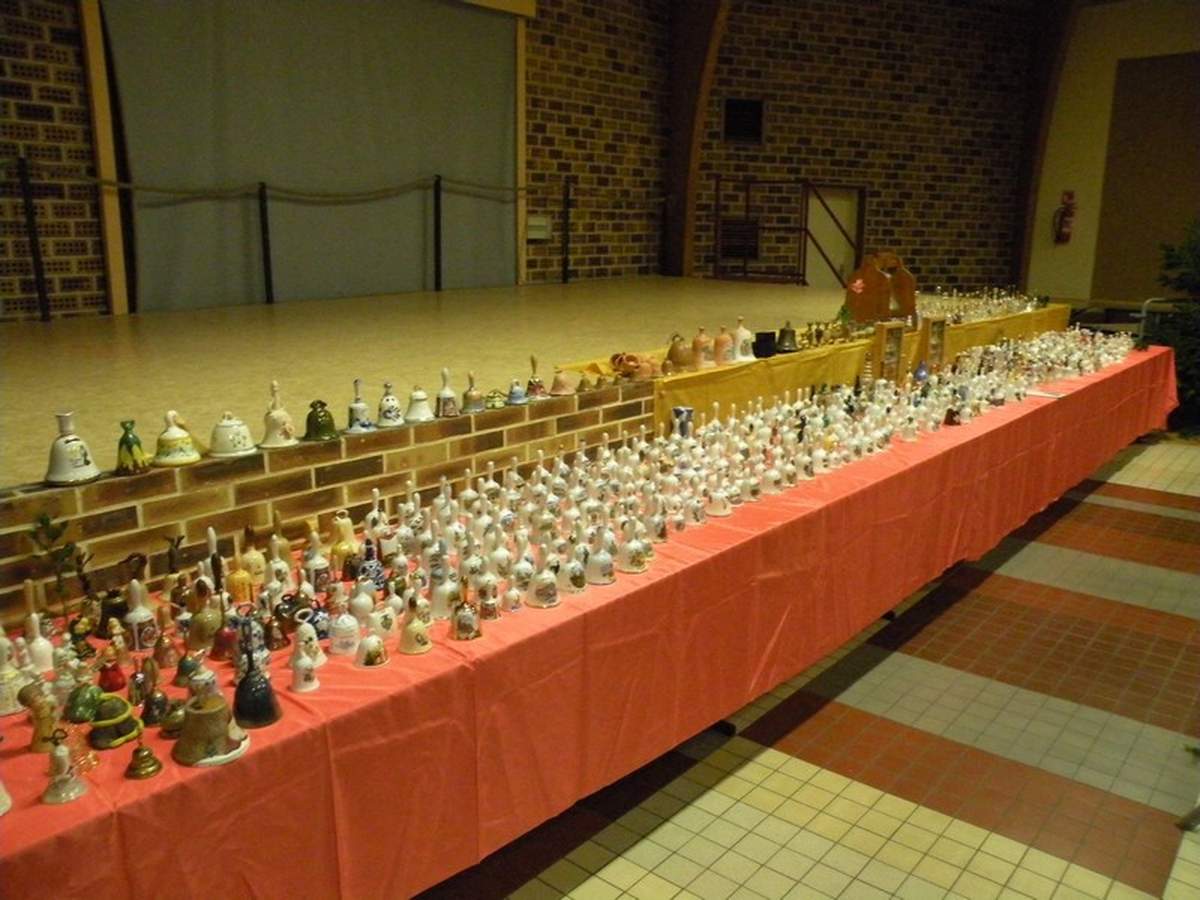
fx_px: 936
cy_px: 450
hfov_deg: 65.3
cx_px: 600
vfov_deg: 51.4
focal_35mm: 27
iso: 800
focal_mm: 4.7
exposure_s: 1/31.5
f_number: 2.8
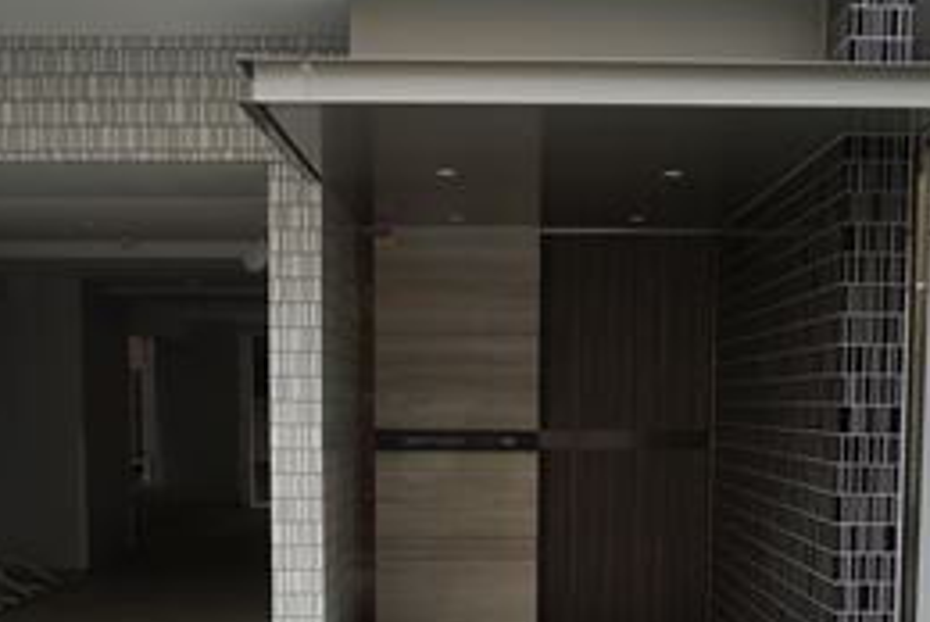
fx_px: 1526
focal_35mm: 59
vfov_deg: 22.5
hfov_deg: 33.9
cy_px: 556
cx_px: 494
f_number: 4
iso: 250
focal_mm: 16
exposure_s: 1/160
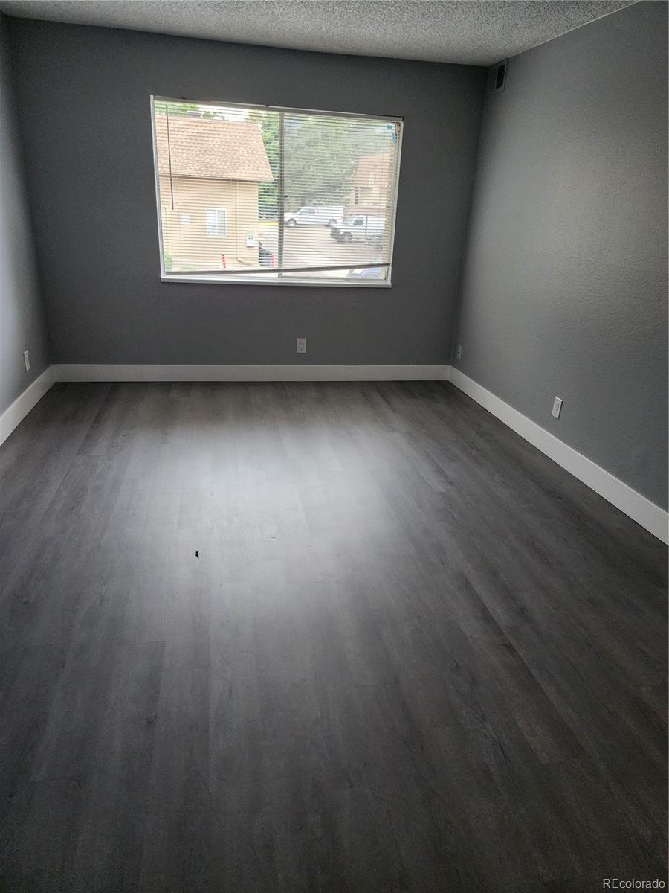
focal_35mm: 23
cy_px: 446
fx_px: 593
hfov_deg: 58.9
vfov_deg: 73.9
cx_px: 334
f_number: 1.8
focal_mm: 6.4
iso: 320
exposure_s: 1/120
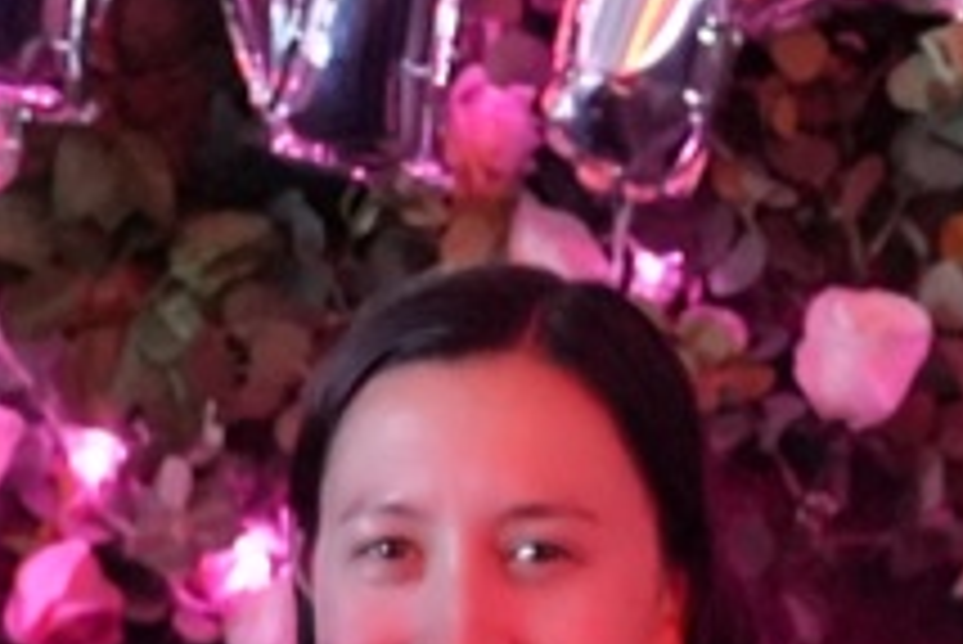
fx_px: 5782
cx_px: -171
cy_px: 1299
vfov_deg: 6.2
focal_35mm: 216
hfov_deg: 9.4
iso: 12800
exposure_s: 1/160
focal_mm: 33
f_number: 2.8
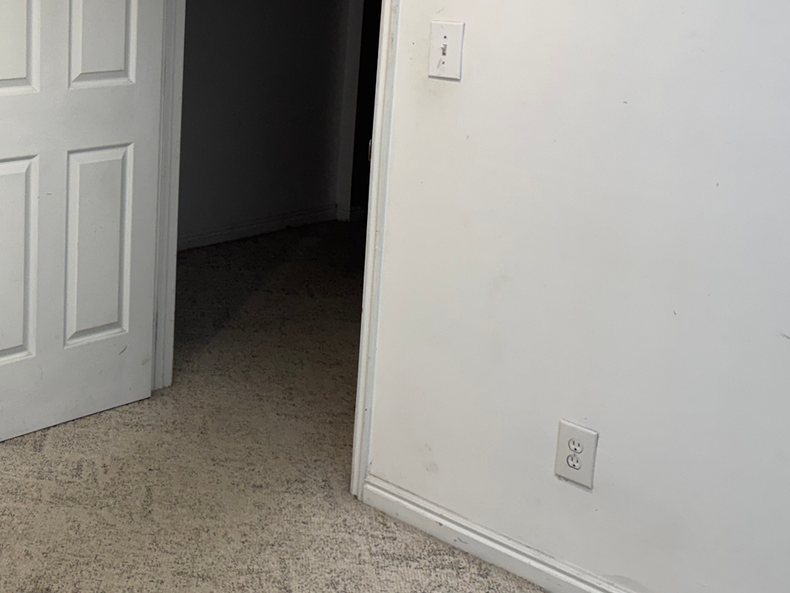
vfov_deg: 27.6
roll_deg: -2.0
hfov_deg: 35.1
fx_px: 1187
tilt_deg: -10.5
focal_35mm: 52
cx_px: 107
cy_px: 131
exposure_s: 1/120
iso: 160
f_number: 1.78
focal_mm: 6.76
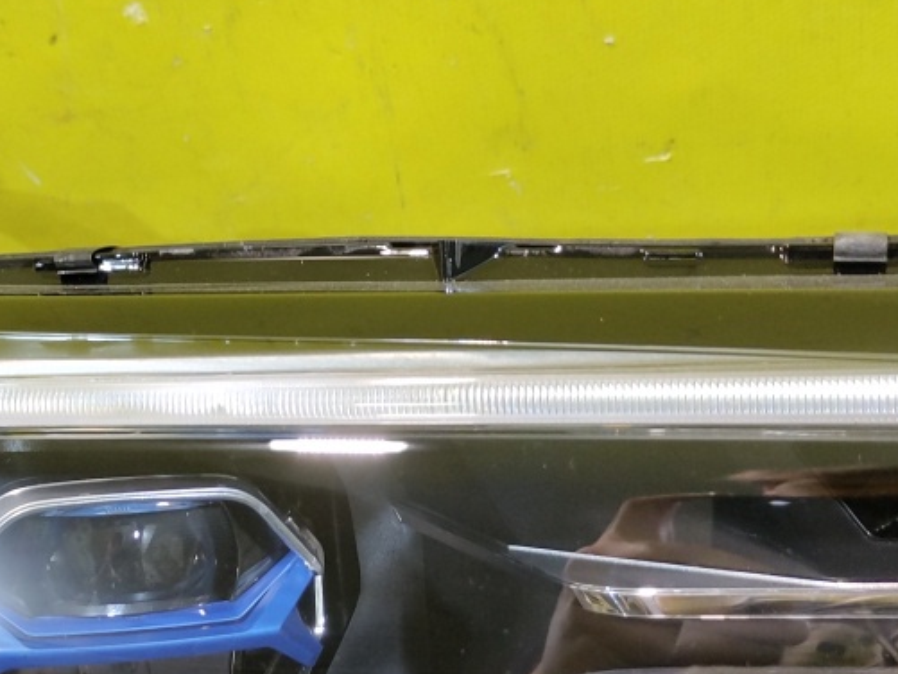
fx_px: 1790
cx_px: 315
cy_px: 514
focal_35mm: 69
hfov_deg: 28.0
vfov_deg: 21.1
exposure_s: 1/50
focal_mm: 5.59
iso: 211
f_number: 1.88
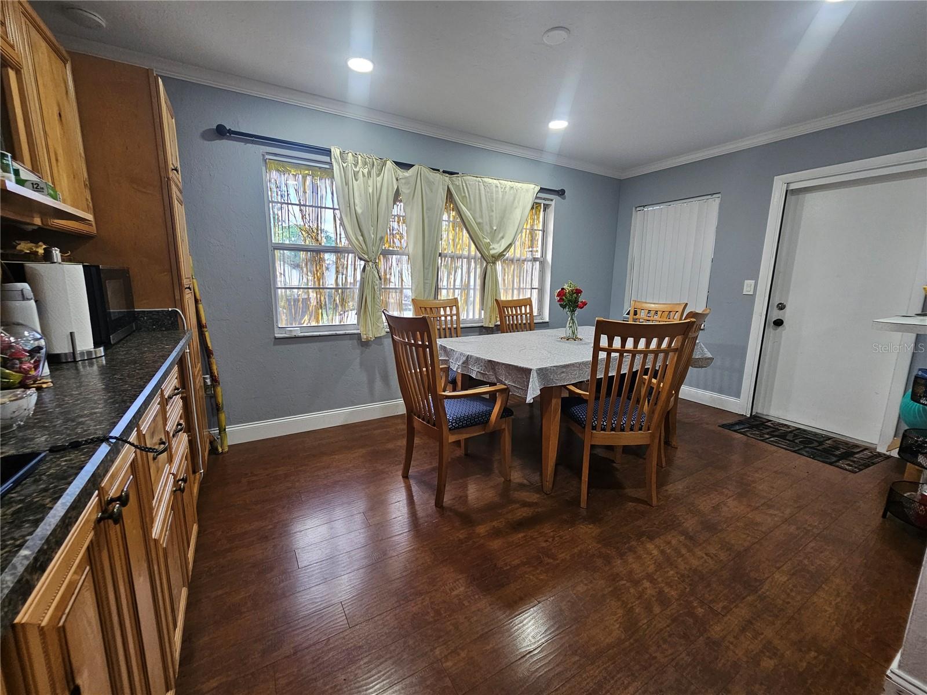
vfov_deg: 89.9
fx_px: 348
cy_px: 348
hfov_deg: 106.2
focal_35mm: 13
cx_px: 464
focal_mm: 2.2
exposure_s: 1/50
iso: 200
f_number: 2.2
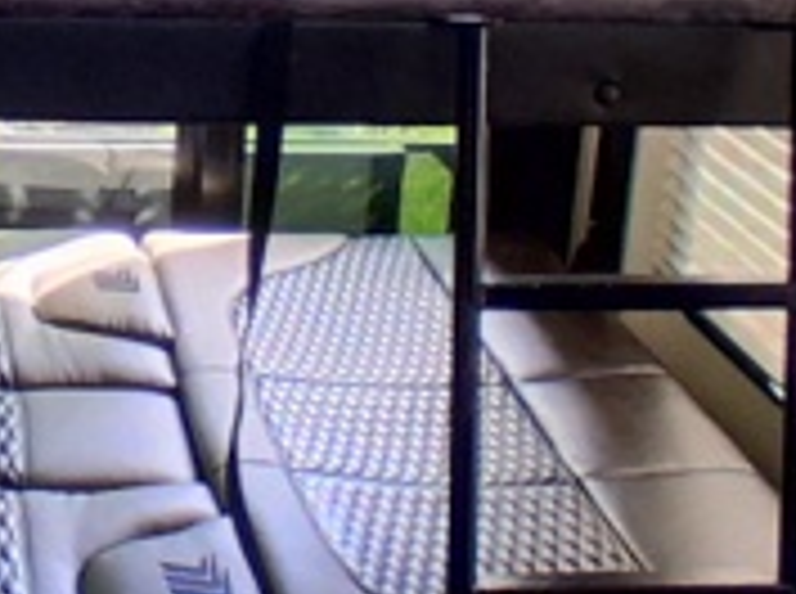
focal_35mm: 77
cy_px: 18
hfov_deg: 24.3
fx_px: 1767
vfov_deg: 18.6
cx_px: 13
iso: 160
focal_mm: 1.4
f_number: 2.2
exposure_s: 1/60
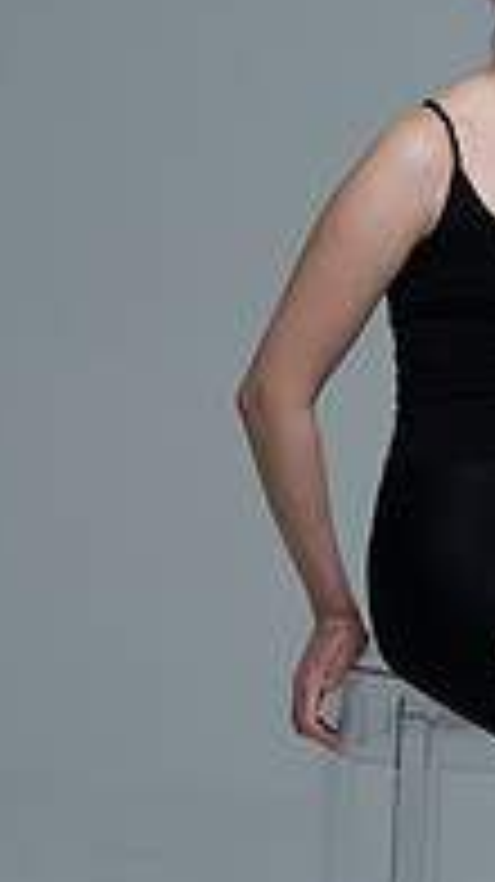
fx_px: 4488
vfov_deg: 11.2
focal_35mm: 192
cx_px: 549
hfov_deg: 6.3
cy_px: 522
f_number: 9
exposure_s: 1/160
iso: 320
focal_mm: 80
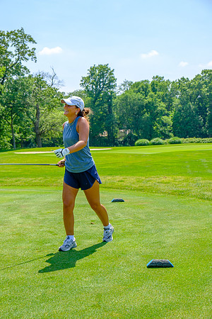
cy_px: 160
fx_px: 477
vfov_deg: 36.9
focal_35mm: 54
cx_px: 106
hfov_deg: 25.1
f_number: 5.6
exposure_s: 1/320
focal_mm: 35.8
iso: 200
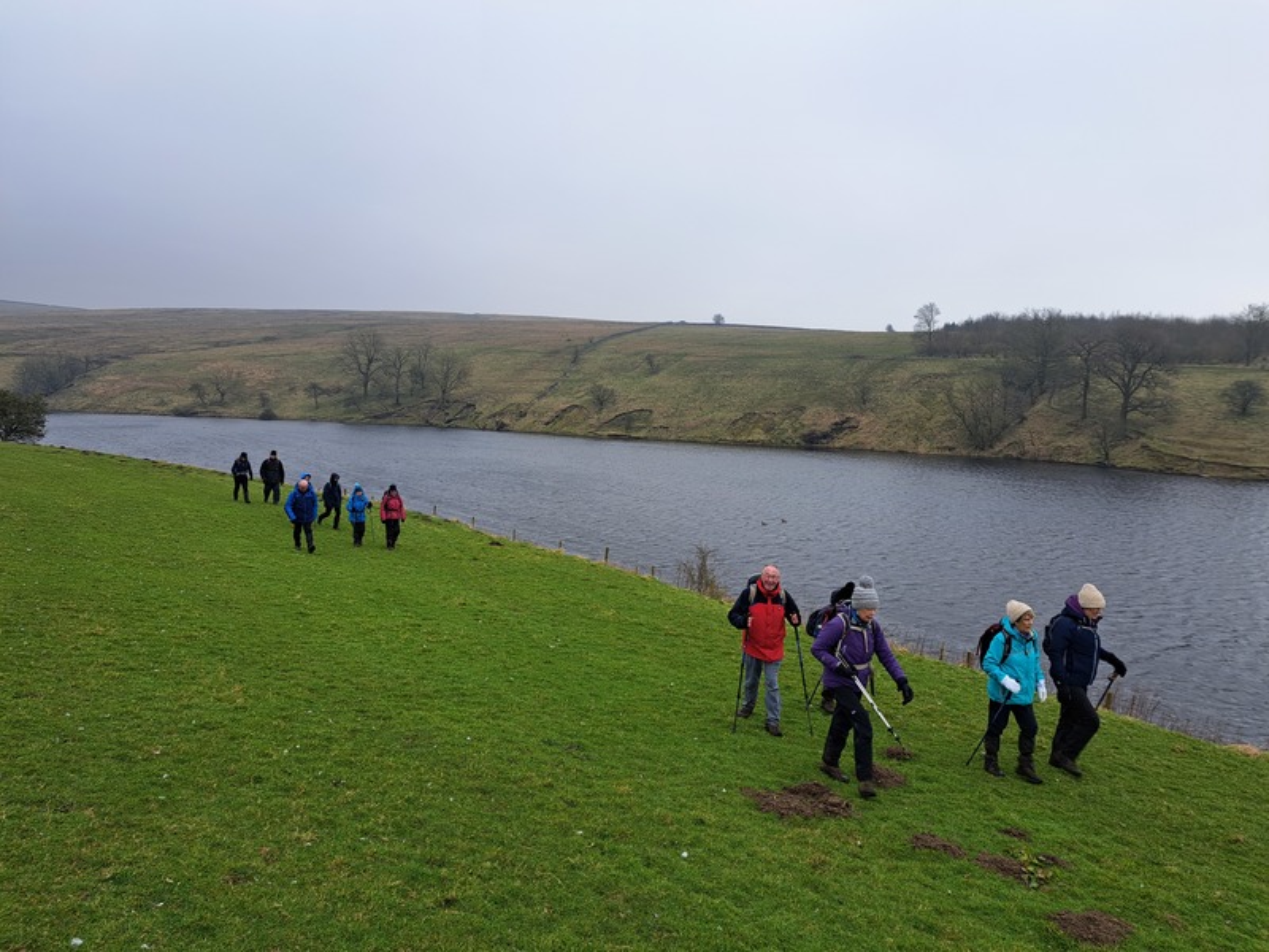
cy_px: 476
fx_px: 880
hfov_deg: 71.6
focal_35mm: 24
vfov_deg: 56.8
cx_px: 634
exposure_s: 1/110
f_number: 1.8
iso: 50
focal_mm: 5.23
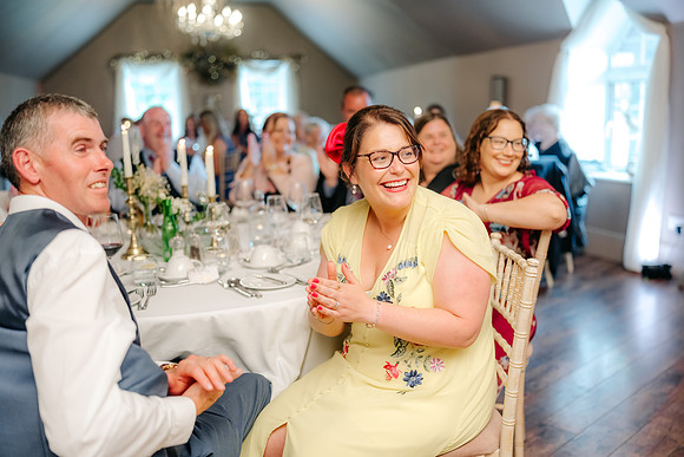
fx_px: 665
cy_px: 228
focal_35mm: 35
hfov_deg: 54.4
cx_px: 342
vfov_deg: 37.9
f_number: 1.4
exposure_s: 1/200
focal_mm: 35
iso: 1000
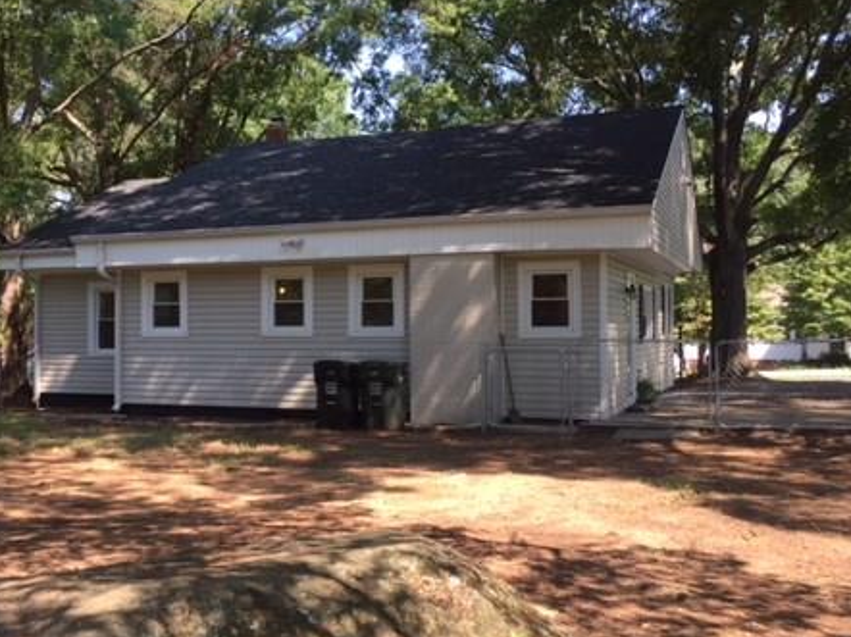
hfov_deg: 44.0
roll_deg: +0.6
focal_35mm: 42
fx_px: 1032
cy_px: 316
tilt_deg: +2.9
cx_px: 266
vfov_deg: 34.3
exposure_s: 1/347
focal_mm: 4.15
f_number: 2.2
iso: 32
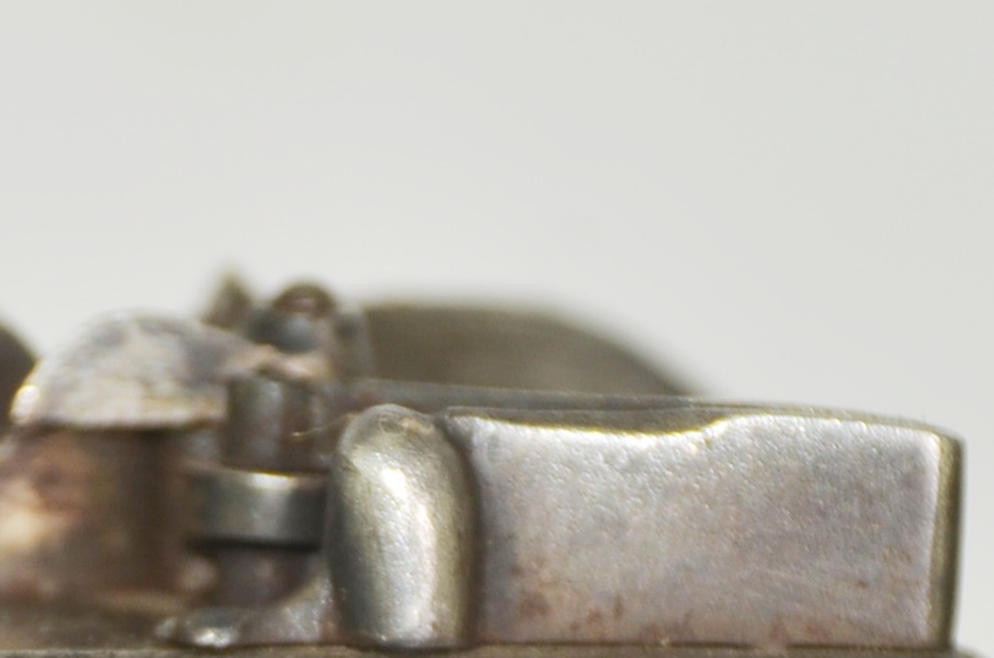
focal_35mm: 511
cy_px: 1077
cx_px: 205
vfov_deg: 2.7
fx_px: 14074
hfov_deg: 4.0
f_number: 5.6
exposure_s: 1/250
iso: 160
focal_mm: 95
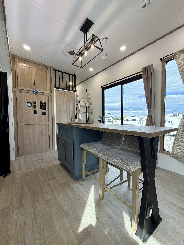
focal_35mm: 14
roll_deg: +0.1
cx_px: 92
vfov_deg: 102.1
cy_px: 122
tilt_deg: -1.8
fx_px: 99
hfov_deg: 85.7
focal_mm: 2.22
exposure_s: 1/121
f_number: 2.2
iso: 200
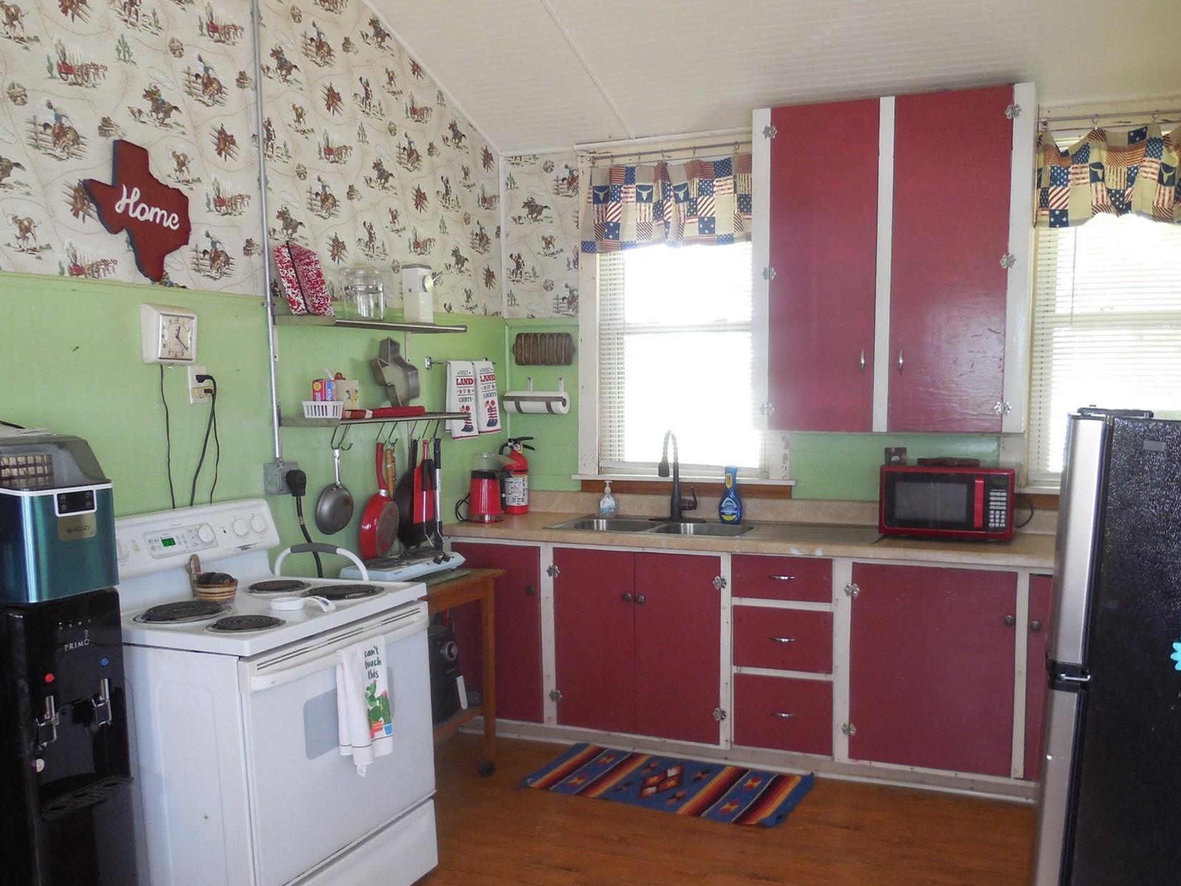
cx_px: 658
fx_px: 1058
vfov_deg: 45.2
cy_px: 522
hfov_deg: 58.2
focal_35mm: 31
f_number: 3.1
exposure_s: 1/30
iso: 220
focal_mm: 4.5
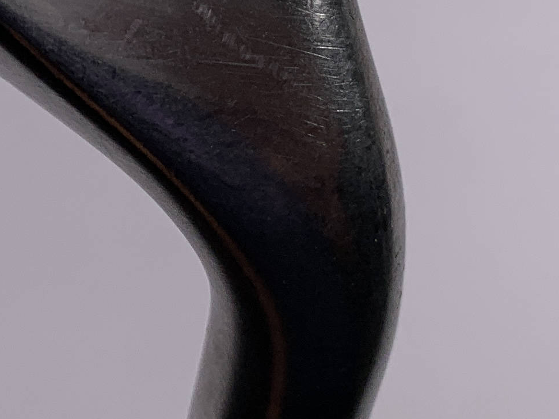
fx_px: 1744
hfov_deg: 17.7
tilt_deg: -58.3
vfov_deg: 12.5
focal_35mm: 108
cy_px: -346
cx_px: -31
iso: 25
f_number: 1.8
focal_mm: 4.25
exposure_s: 1/446
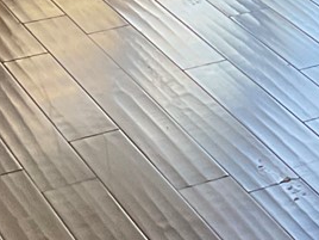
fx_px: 1594
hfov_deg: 11.1
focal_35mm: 173
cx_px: 446
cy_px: -133
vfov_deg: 8.4
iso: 64
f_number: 1.8
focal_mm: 3
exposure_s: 1/90
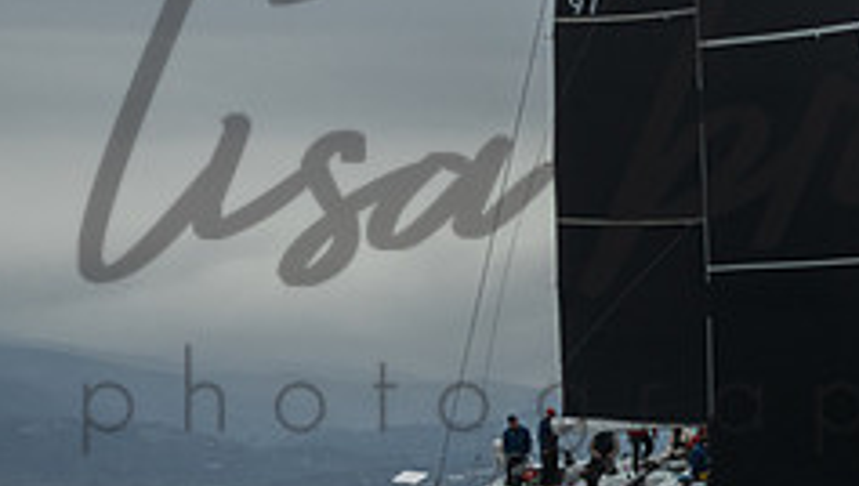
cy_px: 197
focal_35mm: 403
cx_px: 837
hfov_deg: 5.3
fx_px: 9191
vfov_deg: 3.0
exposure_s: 1/3200
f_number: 5
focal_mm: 135
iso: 500
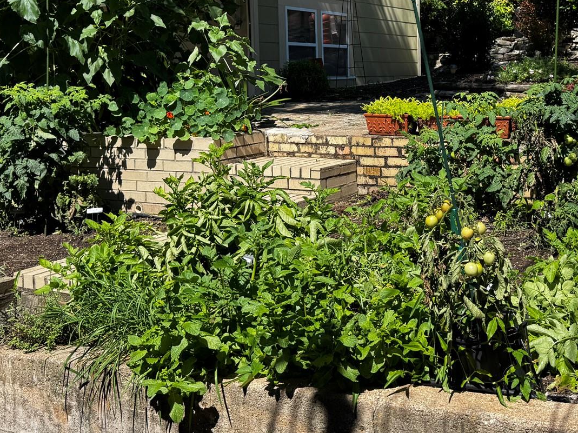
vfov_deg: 30.7
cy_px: 81
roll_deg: +1.1
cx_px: 413
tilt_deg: -2.0
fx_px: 768
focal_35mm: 46
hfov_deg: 40.4
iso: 80
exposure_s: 1/3247
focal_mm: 6.76
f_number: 1.78
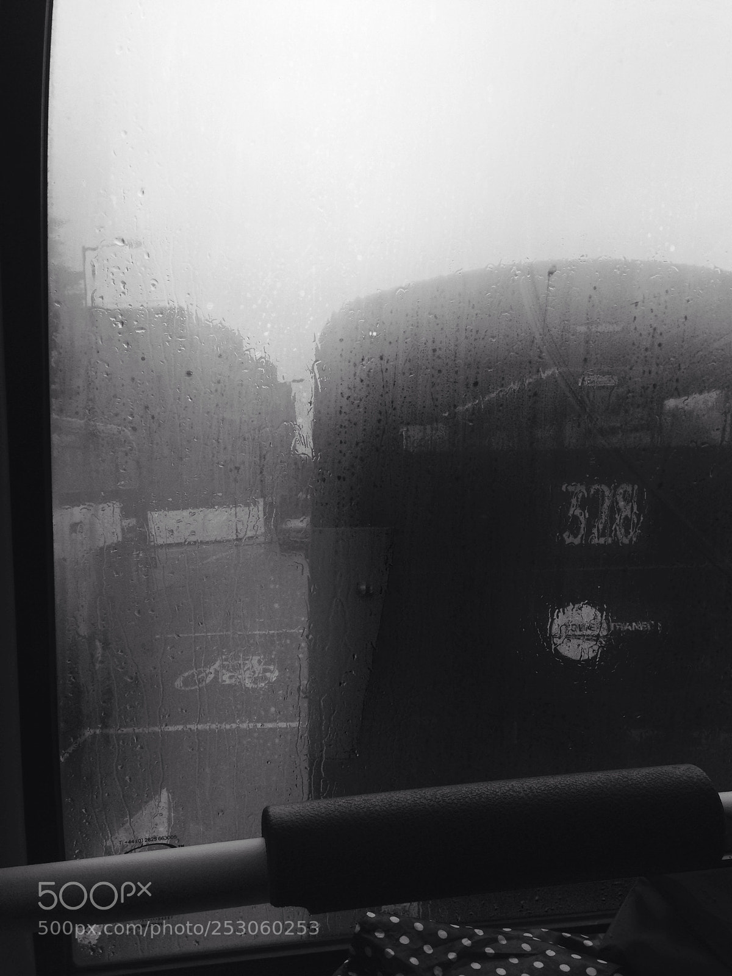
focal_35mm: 33
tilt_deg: +0.2
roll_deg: +1.4
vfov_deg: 55.4
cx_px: 366
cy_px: 488
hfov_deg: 42.9
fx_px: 930
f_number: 2.4
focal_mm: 4.12
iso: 50
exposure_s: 1/379
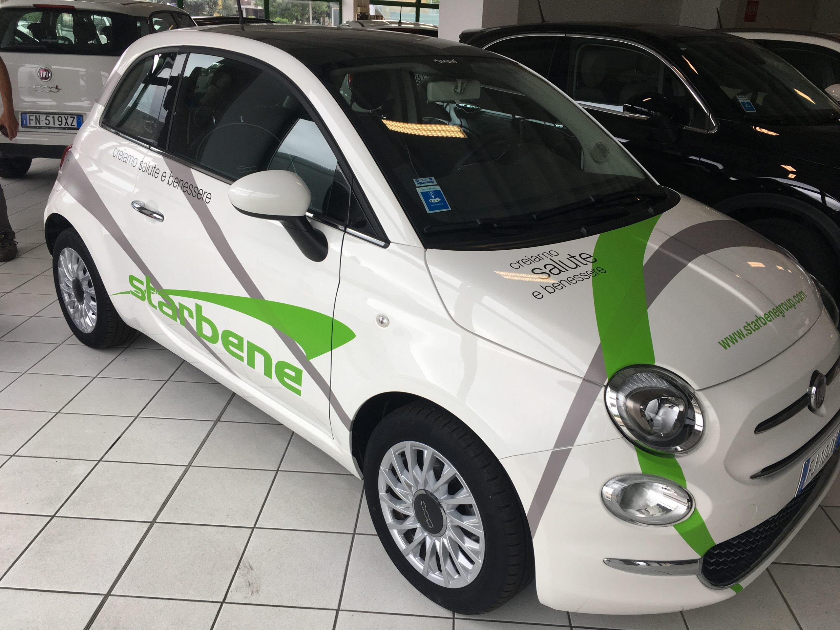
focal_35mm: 29
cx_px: 420
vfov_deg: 48.2
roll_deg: -2.4
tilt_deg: -22.1
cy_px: 315
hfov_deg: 61.7
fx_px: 704
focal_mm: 4.15
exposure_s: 1/100
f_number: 2.2
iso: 32
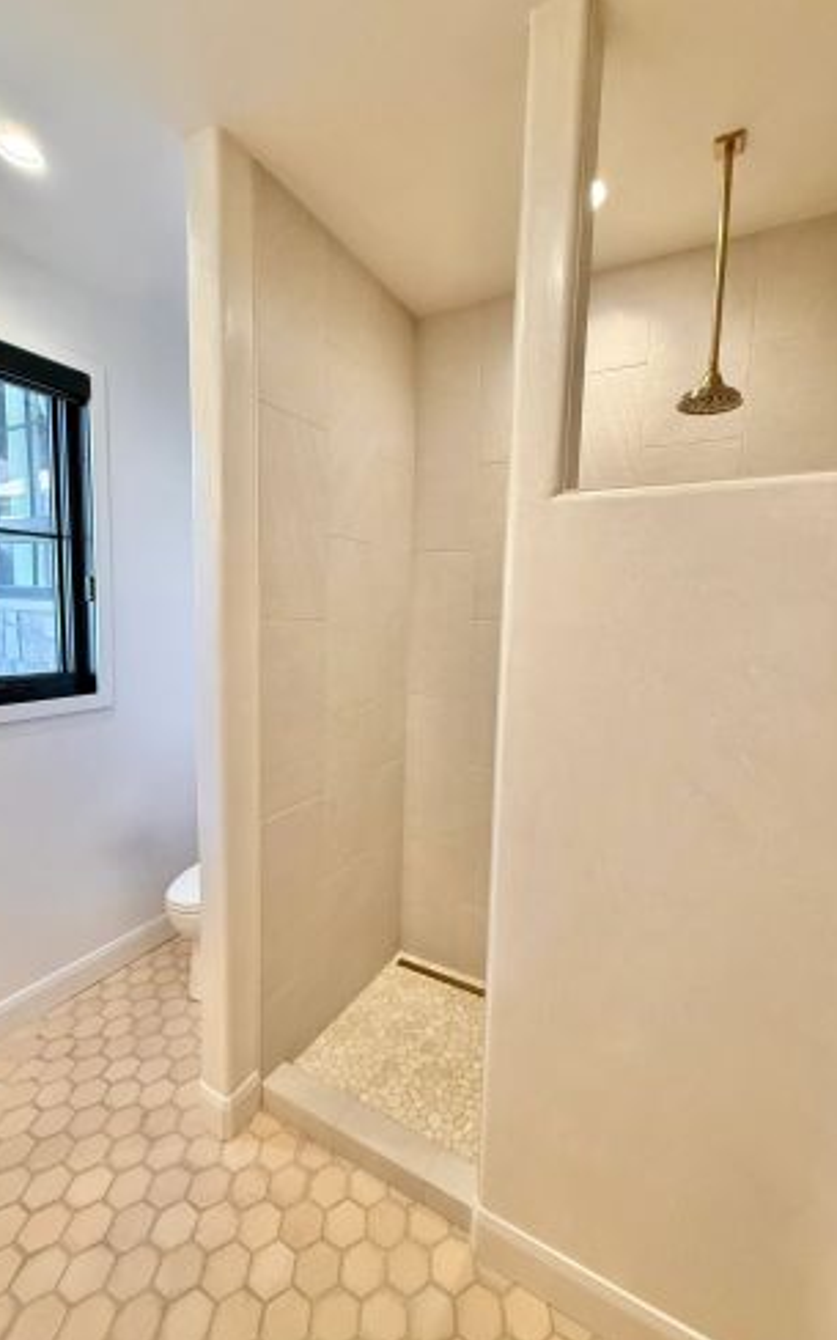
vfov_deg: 101.5
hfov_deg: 74.8
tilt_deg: -4.6
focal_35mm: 15
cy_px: 669
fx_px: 547
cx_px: 428
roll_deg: -1.9
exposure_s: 1/120
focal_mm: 2.22
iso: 320
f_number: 2.2
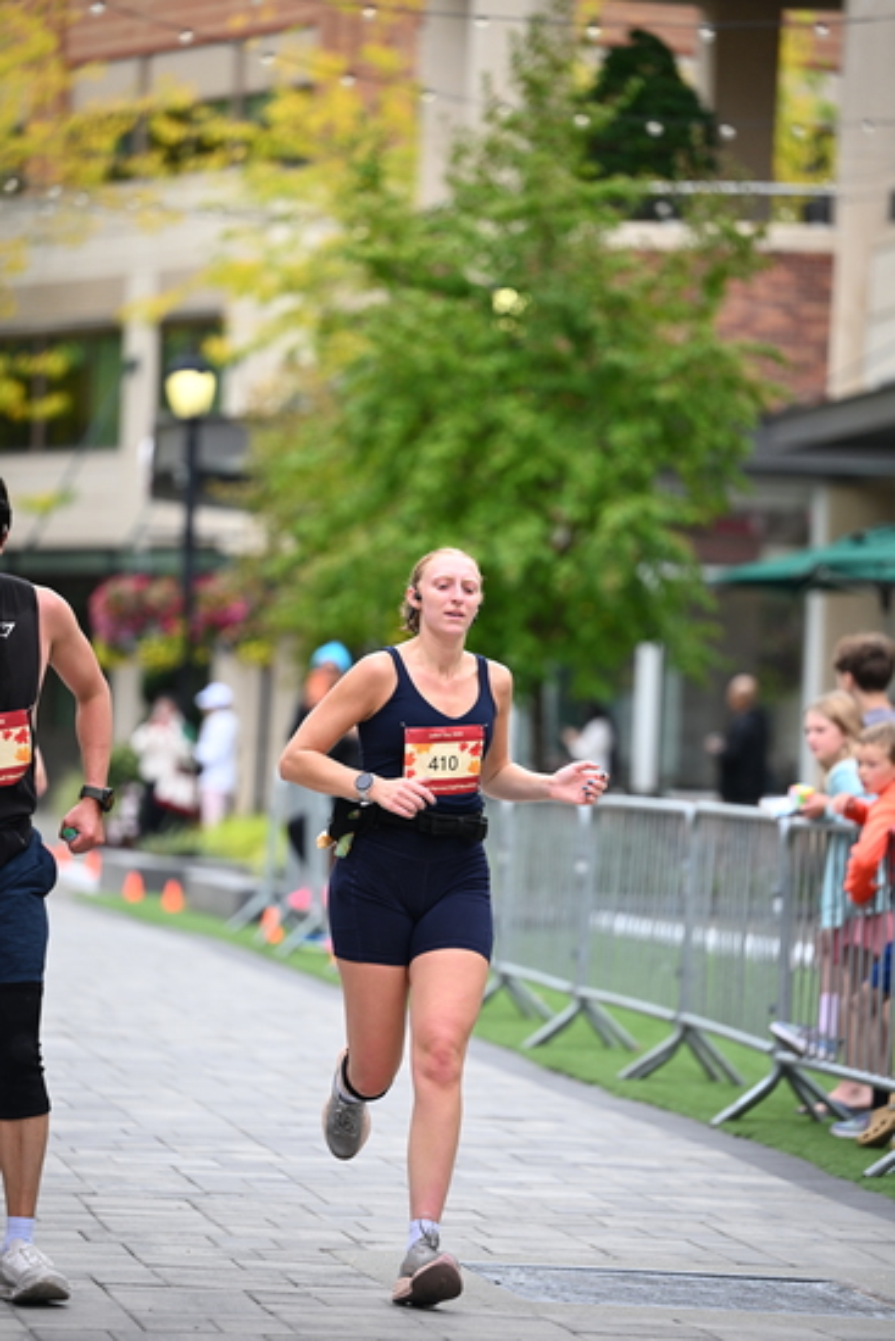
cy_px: 670
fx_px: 5776
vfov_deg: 13.2
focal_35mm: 155
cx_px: 448
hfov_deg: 8.9
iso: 640
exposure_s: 1/2000
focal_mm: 155
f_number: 2.8
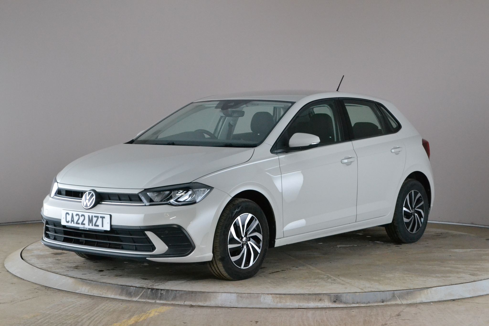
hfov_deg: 29.2
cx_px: 244
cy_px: 163
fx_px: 937
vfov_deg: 19.7
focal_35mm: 69
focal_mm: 46
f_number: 11
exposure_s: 1/50
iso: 3200
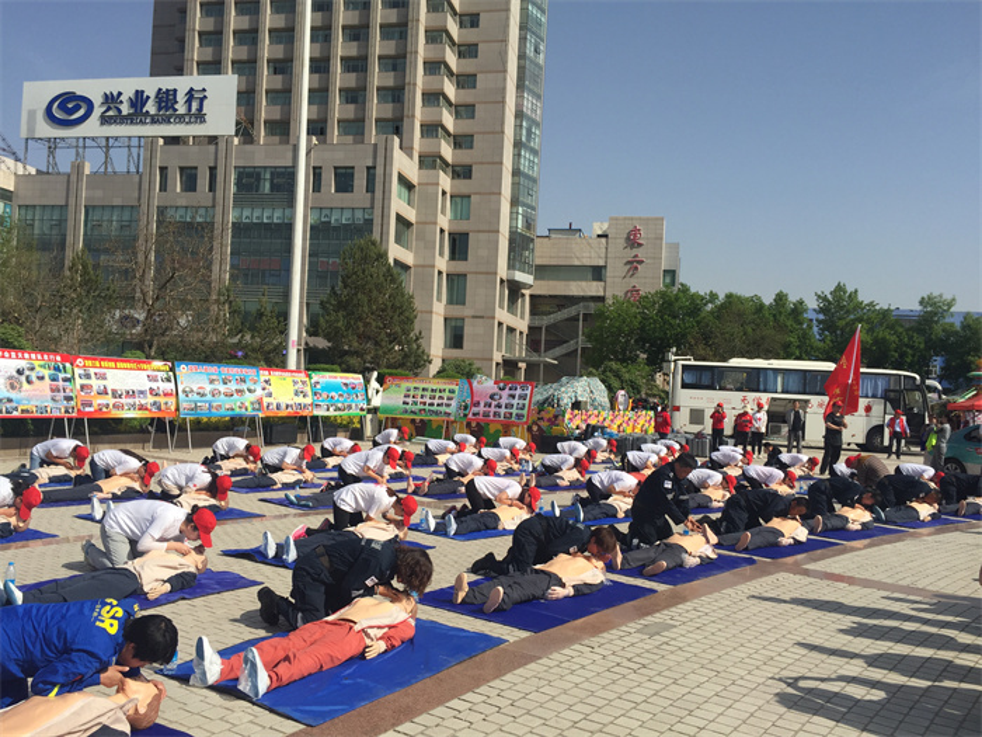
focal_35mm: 29
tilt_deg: +3.7
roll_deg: -4.0
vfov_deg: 48.2
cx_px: 491
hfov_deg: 61.7
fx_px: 823
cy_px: 368
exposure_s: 1/3049
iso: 32
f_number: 2.2
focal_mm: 4.15
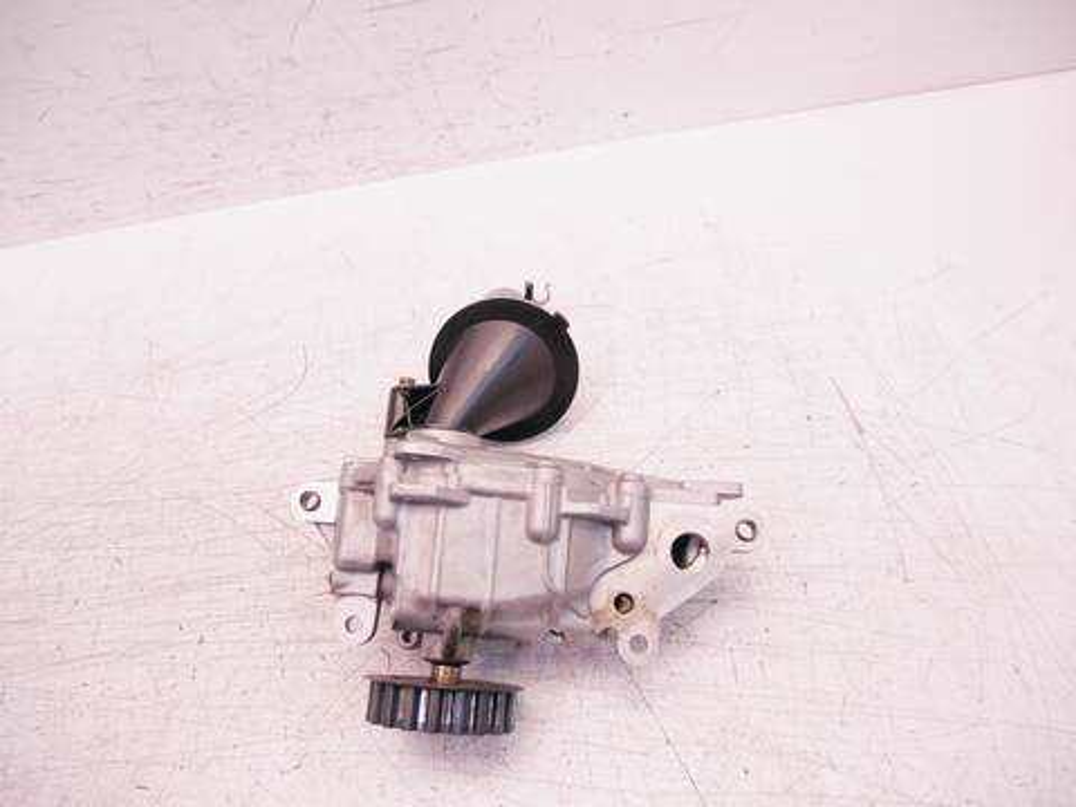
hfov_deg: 71.6
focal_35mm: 24
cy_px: 404
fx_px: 746
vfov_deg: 56.8
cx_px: 538
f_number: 3.5
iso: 200
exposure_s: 1/100
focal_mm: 12
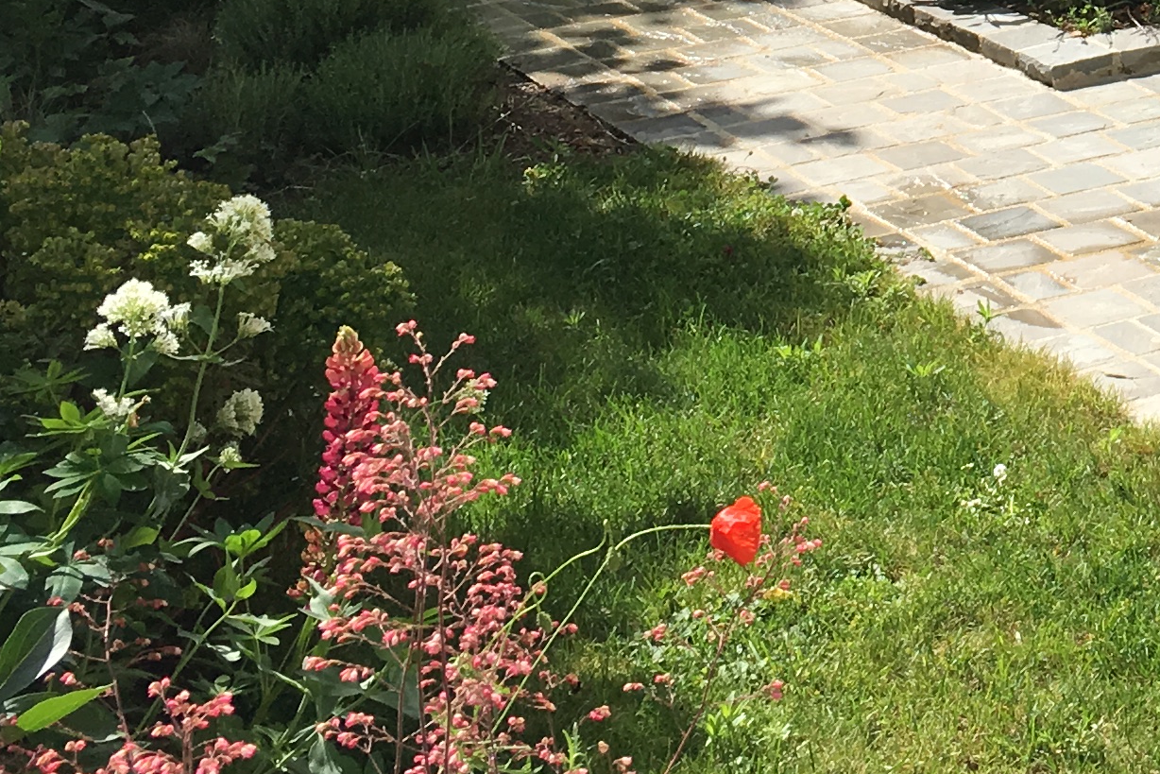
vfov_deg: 13.2
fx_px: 3190
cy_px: -338
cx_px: 1390
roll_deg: -1.6
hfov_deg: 19.4
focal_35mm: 99
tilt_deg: -6.7
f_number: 2.2
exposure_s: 1/1166
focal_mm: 4.15
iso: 25
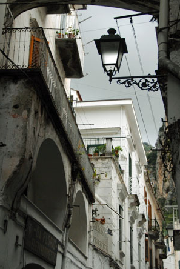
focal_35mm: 67
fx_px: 501
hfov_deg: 20.4
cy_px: 108
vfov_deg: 30.0
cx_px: 95
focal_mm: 32
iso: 200
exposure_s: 1/400
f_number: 4
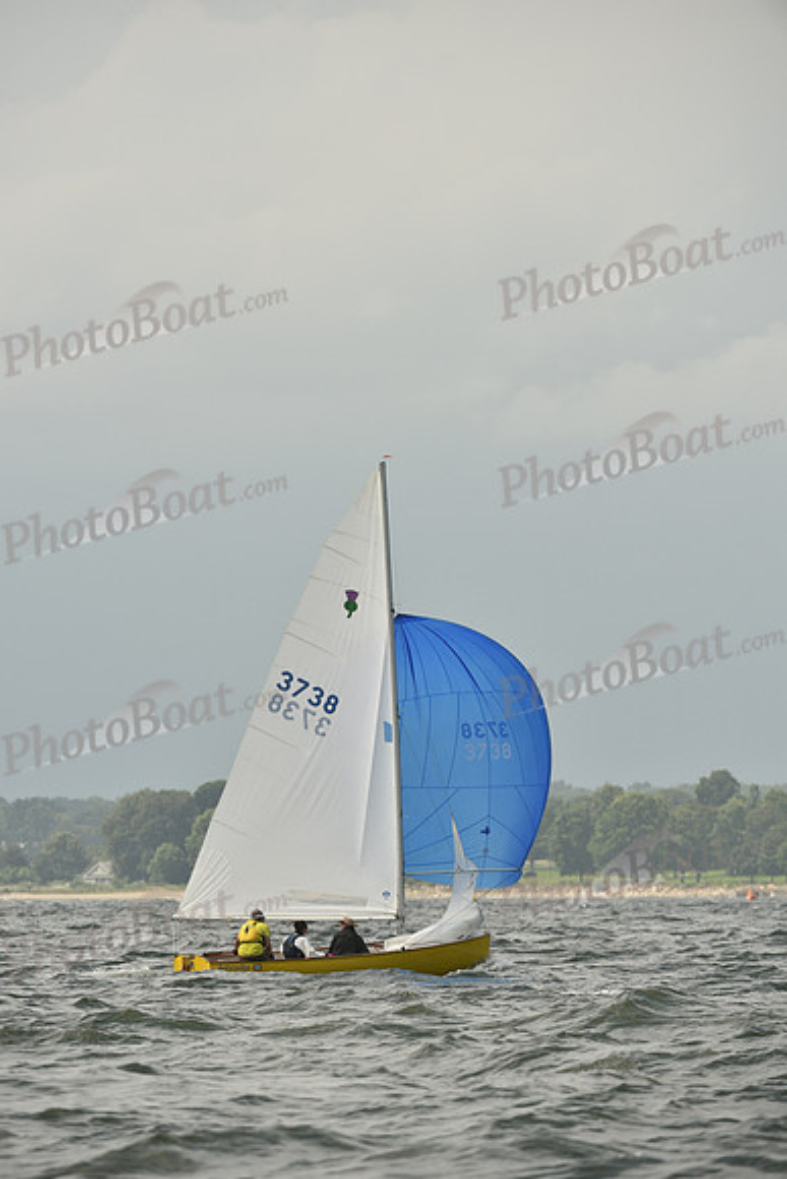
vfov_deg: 6.9
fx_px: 9831
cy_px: 590
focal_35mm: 300
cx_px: 394
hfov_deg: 4.6
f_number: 7.1
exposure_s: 1/1250
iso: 250
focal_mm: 300
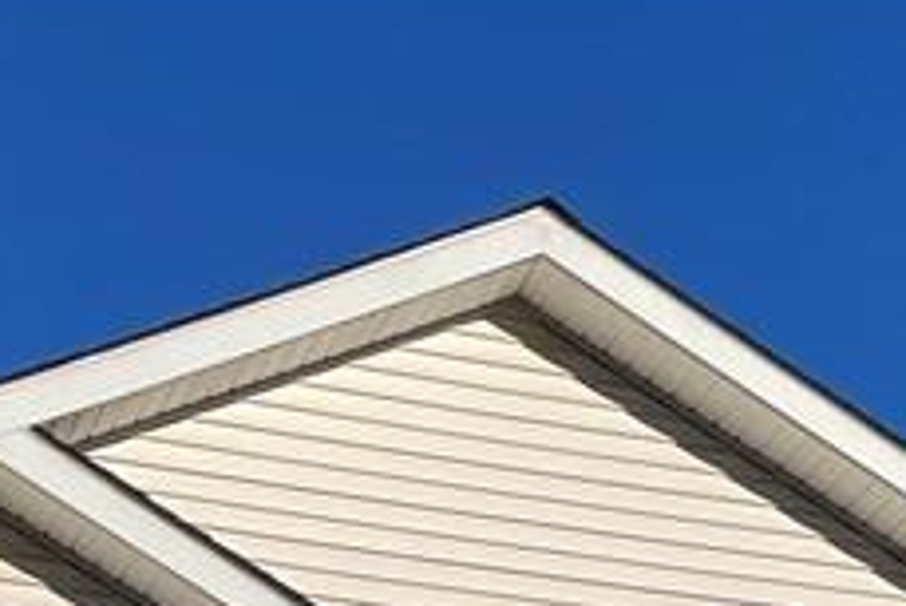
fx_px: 3047
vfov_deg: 9.9
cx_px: 328
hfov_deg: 16.9
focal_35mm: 121
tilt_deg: +13.5
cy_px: 1485
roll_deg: +3.7
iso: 32
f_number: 1.6
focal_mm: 4.2
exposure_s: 1/8403
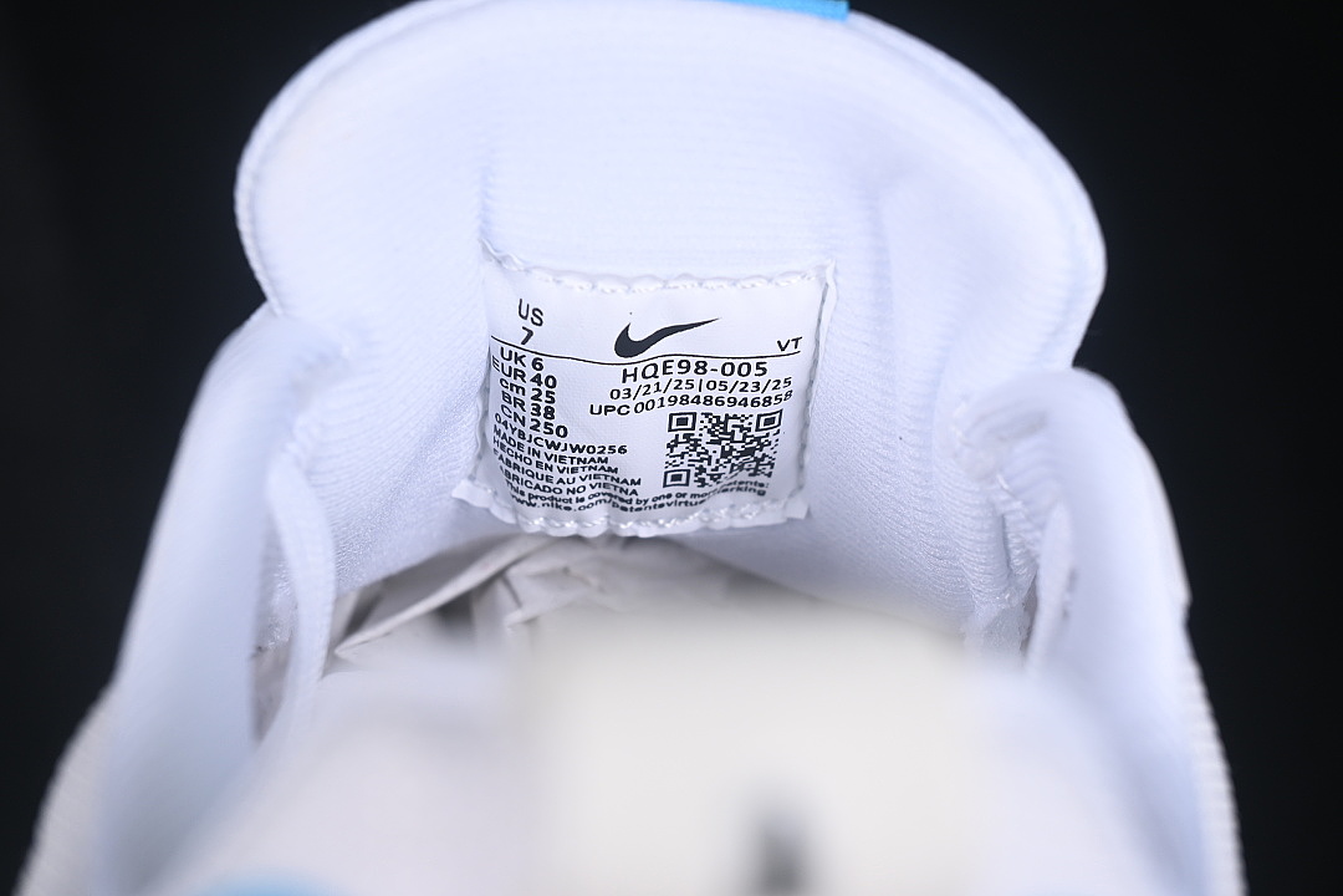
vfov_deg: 18.2
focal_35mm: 75
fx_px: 2798
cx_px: 672
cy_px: 448
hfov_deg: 27.0
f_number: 7.1
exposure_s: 1/80
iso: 160
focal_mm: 50
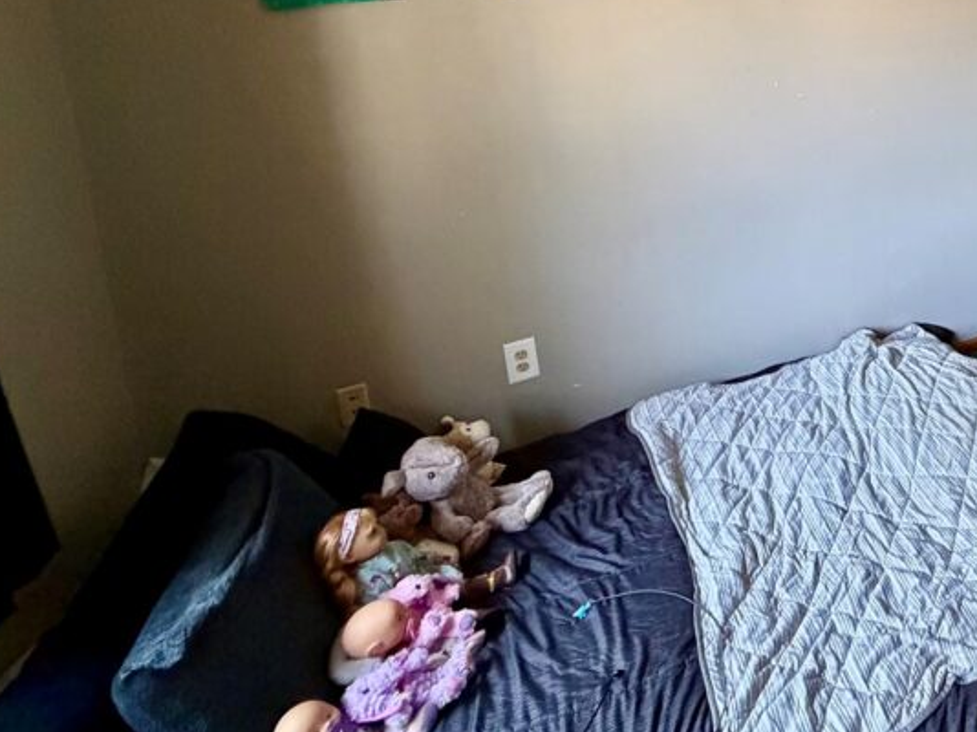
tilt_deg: -6.7
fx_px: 790
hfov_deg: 52.2
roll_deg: +5.5
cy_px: 62
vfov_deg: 44.8
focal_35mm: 28
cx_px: 950
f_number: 2.2
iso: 1000
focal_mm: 2.22
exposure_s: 1/60
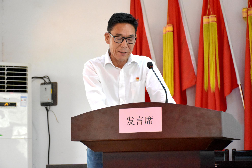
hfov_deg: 22.6
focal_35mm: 90
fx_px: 630
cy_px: 84
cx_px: 126
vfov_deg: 15.2
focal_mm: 60
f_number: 5
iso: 3200
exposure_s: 1/100
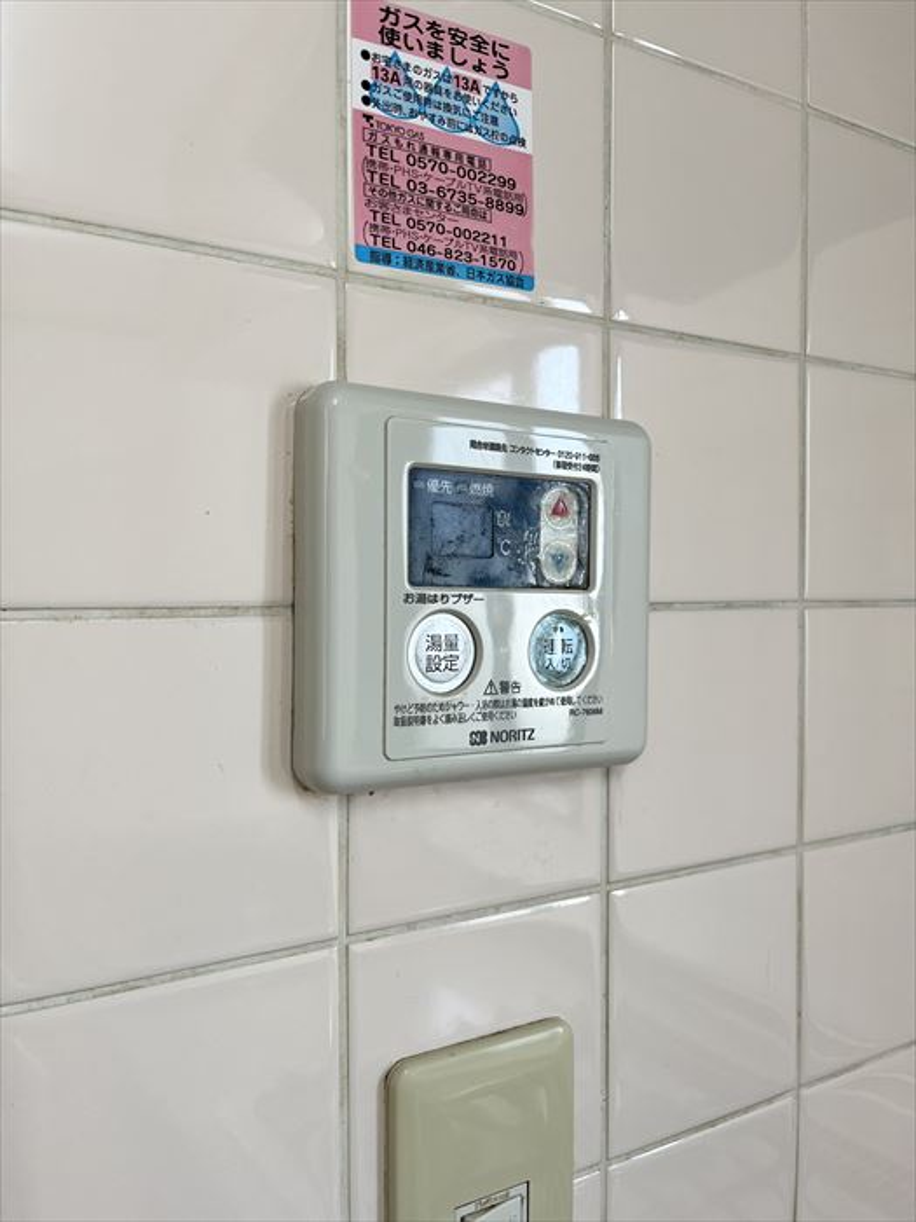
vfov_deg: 67.3
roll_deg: +0.0
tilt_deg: -1.5
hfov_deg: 53.1
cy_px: 611
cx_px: 458
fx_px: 917
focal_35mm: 26
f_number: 1.6
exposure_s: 1/100
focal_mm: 5.1
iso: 80
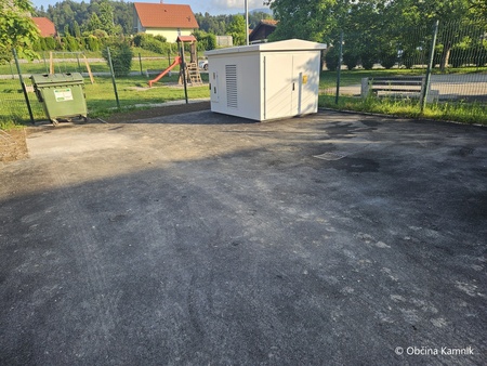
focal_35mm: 23
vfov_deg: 58.9
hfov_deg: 73.9
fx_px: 324
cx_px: 244
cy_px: 183
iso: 25
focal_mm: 5.4
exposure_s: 1/551
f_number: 1.8
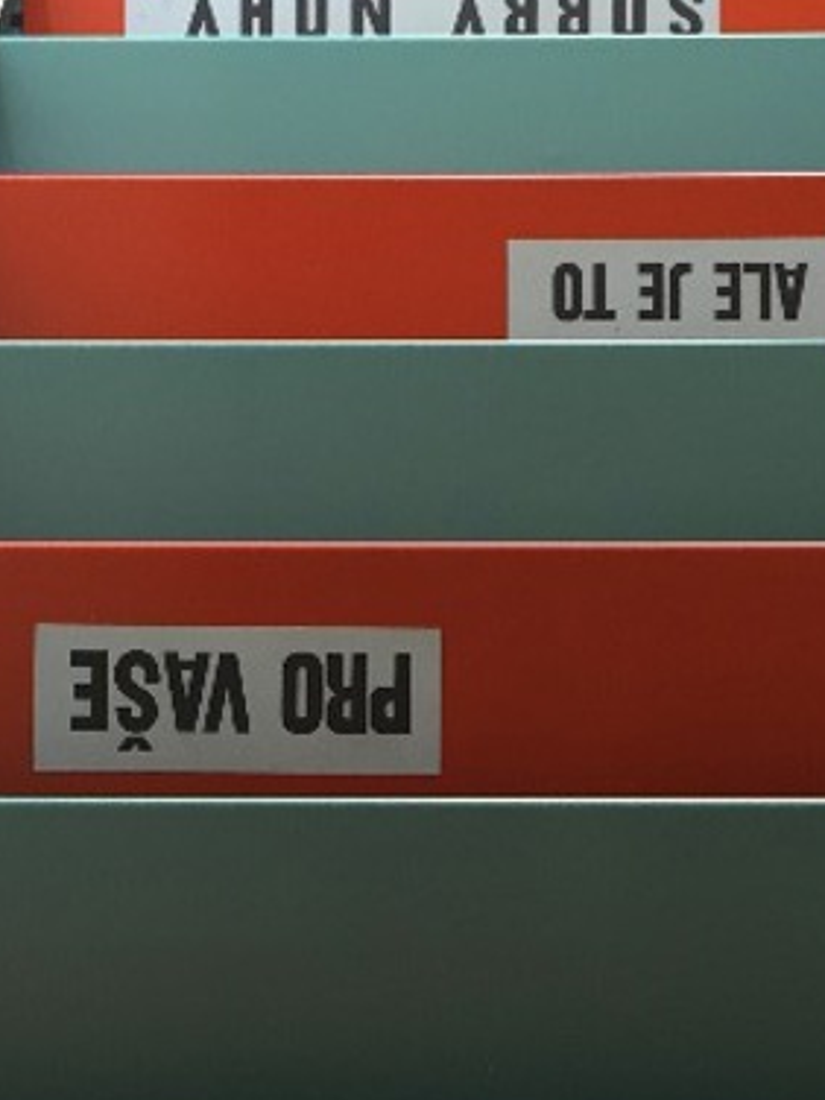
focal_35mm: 71
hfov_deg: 20.7
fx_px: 2256
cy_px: 916
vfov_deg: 26.8
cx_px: 515
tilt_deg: -85.1
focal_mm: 4.15
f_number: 2.2
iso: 64
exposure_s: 1/30
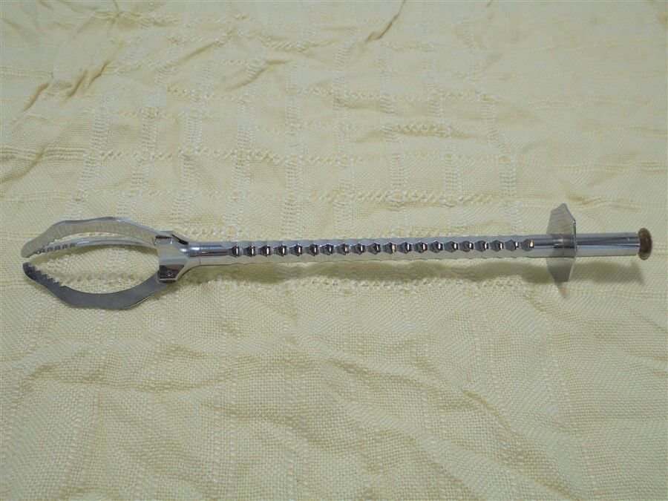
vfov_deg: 41.8
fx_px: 656
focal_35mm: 34
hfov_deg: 54.0
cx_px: 334
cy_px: 250
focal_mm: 6.1
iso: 100
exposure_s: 1/125
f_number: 4
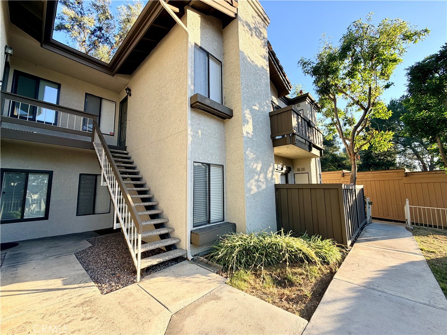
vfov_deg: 85.7
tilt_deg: +7.2
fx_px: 181
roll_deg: +1.3
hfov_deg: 102.1
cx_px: 224
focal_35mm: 14
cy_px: 168
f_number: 2.2
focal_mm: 2.22
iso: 40
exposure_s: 1/204
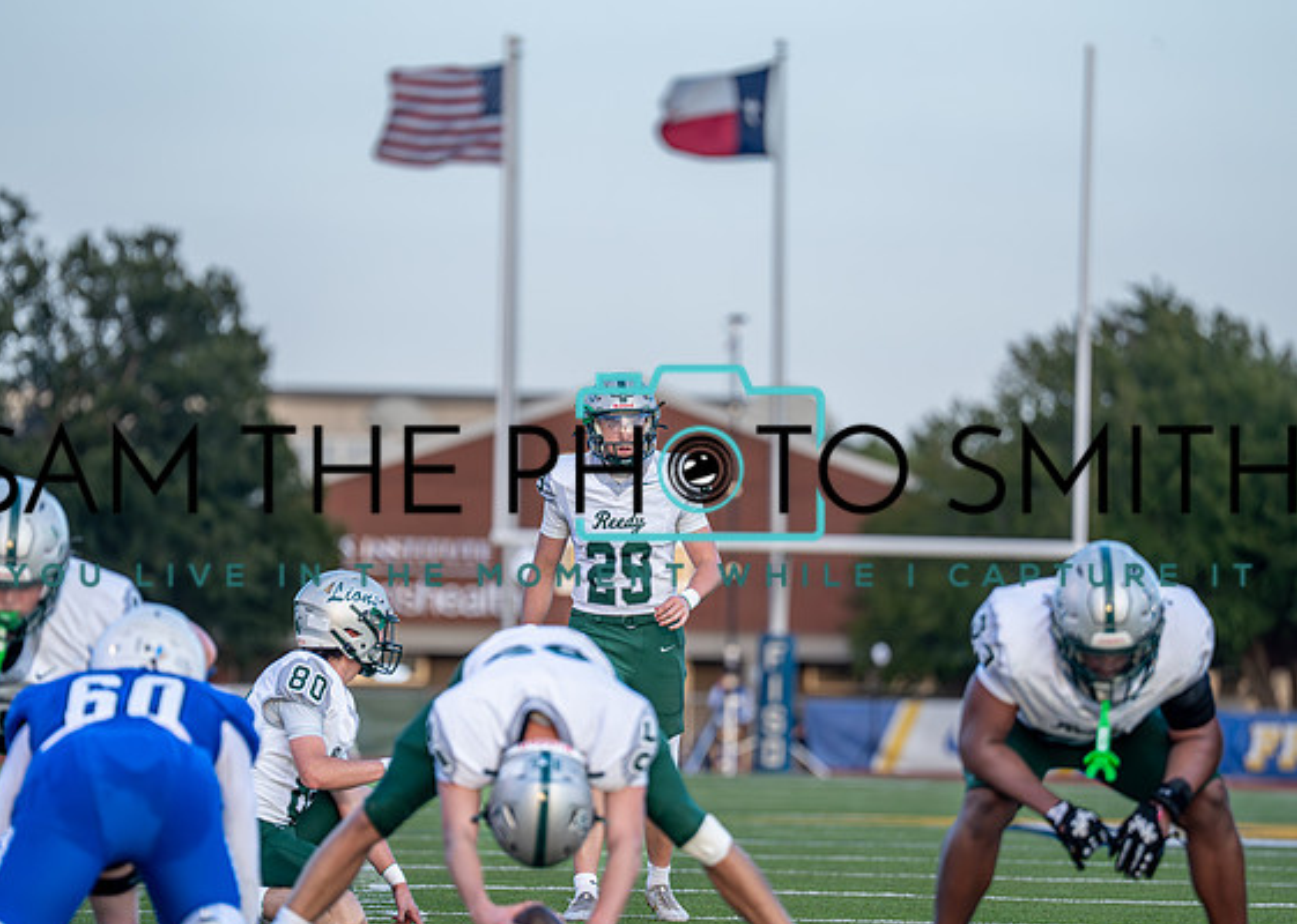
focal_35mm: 250
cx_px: 627
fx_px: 9203
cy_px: 534
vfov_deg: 5.8
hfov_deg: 8.1
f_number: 2.8
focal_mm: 200
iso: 500
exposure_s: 1/1250
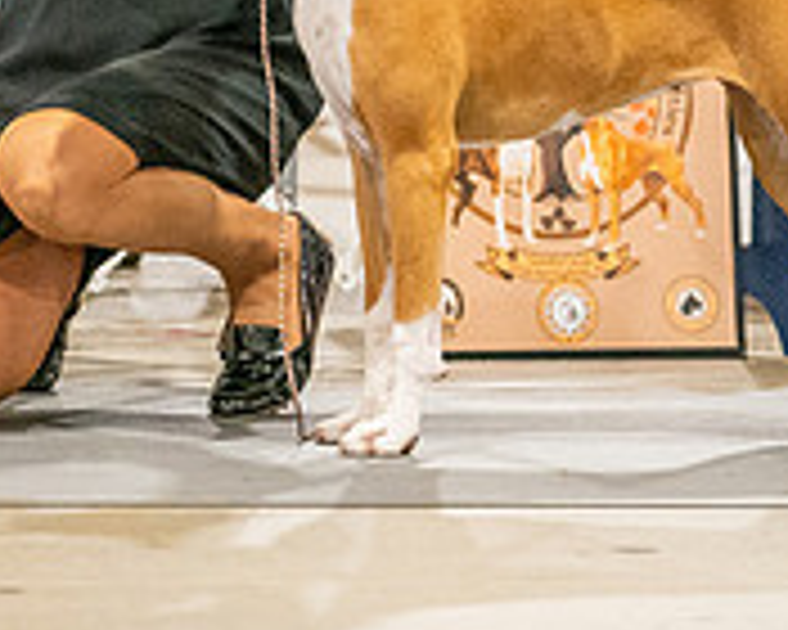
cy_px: -328
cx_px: 430
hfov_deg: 4.1
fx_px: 11008
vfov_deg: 3.3
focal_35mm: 472
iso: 6400
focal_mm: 130
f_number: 3.2
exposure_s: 1/250
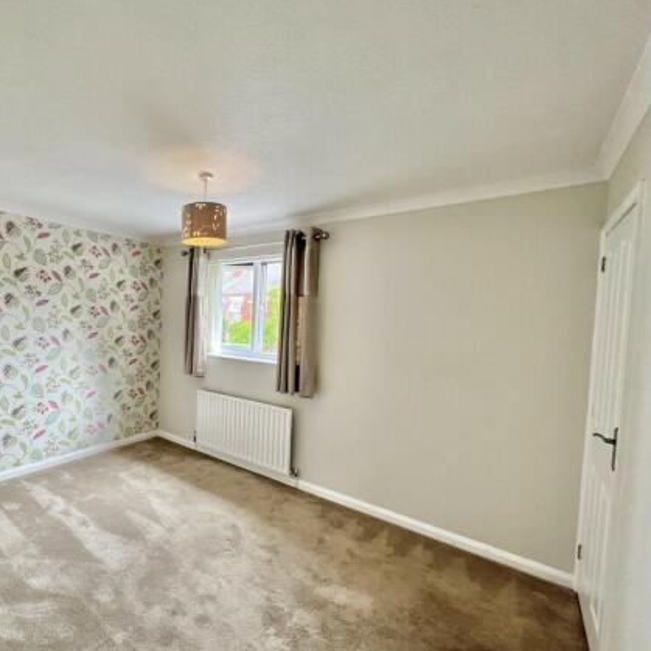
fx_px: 340
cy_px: 332
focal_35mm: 16
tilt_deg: -3.0
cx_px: 203
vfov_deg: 87.4
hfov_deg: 83.6
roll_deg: -2.1
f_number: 1.8
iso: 80
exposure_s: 1/100
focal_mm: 1.57
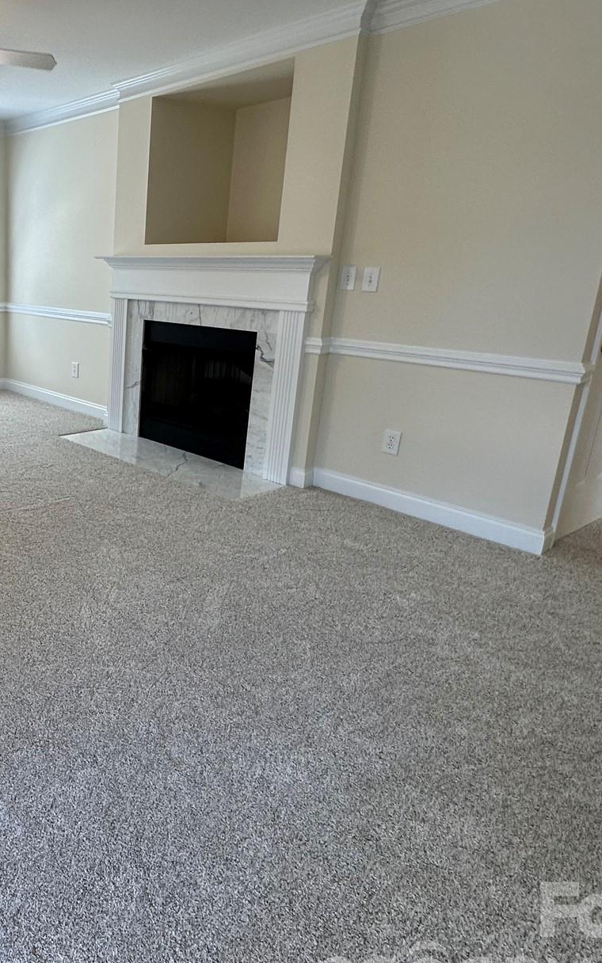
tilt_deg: -15.6
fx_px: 656
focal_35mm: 25
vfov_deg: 72.3
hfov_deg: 41.8
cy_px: 429
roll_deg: +1.0
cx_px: -18
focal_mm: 2.22
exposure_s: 1/120
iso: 64
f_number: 2.2
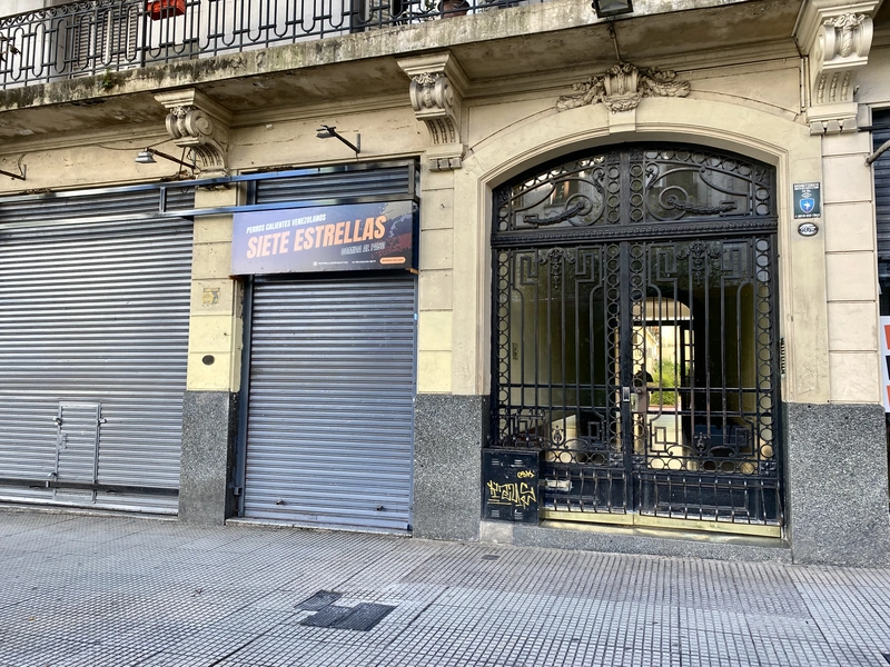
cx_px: 445
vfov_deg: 53.1
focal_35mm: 26
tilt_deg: +4.1
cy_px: 334
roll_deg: -1.1
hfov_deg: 67.3
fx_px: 668
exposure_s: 1/100
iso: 64
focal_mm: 4.25
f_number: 1.8
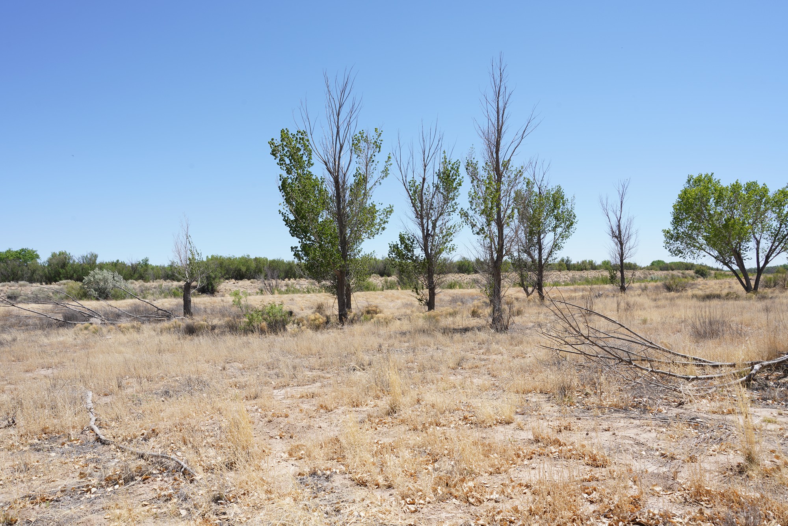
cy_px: 263
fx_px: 613
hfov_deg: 65.5
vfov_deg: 46.4
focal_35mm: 28
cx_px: 394
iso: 100
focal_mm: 28
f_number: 13
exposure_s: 1/100
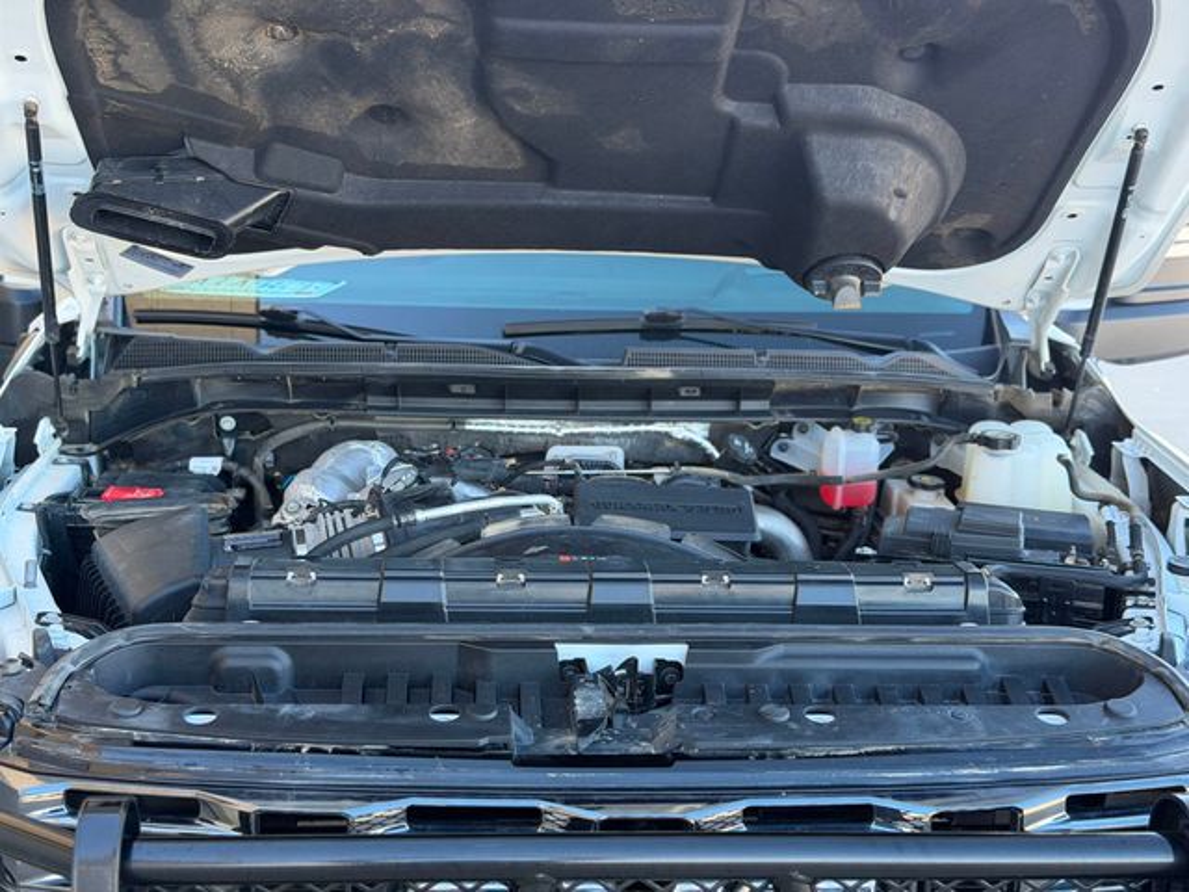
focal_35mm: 48
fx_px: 1649
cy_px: 446
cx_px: 594
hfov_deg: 39.7
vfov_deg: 30.3
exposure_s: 1/153
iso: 100
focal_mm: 6.76
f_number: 1.78
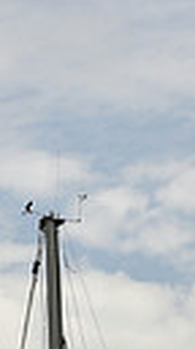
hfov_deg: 3.6
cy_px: 760
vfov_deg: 6.3
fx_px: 3061
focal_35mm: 331
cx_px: 91
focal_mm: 70
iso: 250
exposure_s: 1/800
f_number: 10
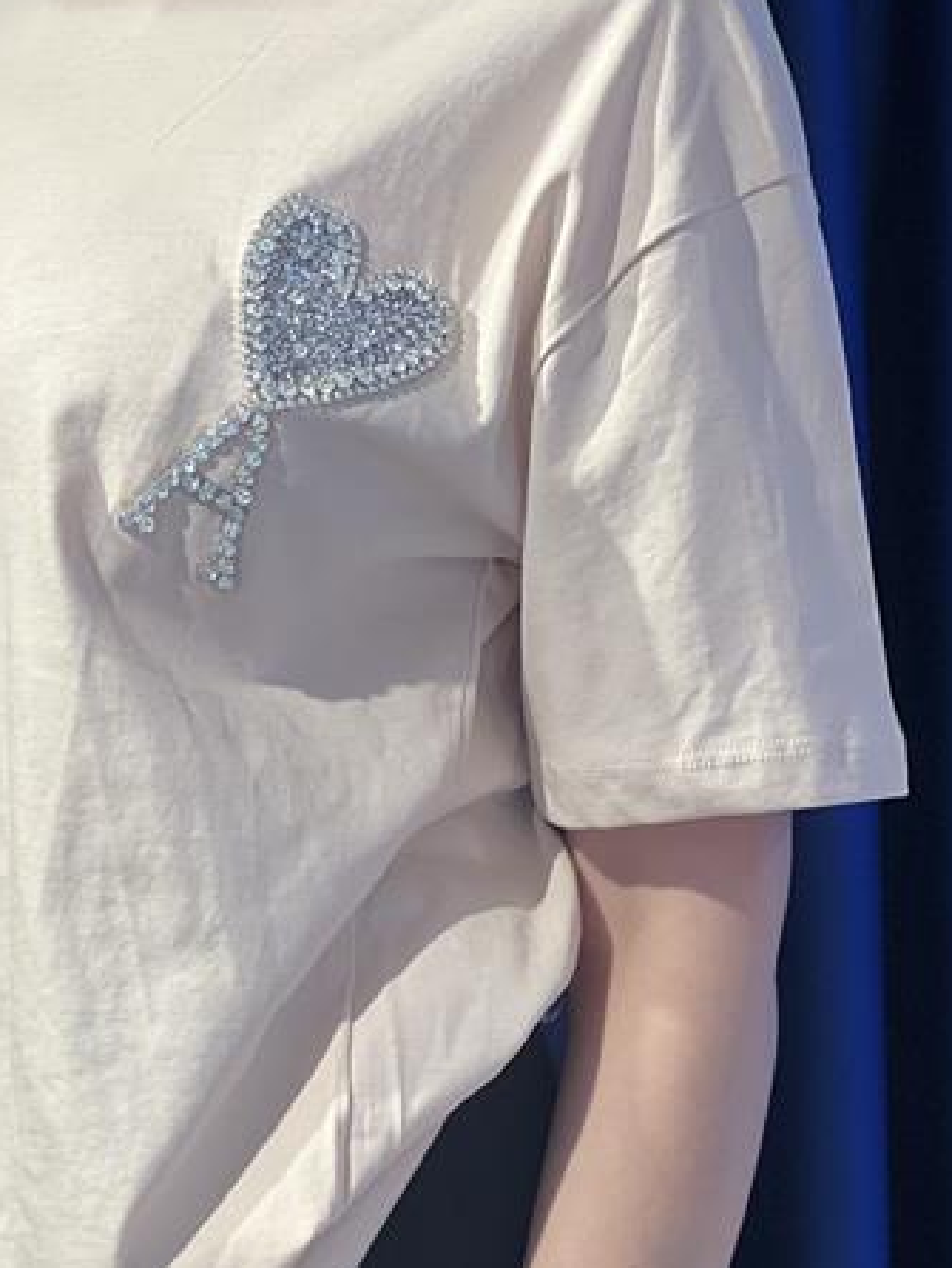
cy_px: 921
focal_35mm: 138
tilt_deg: -3.7
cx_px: 139
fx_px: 5055
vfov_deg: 14.2
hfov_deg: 10.7
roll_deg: -0.2
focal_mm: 9
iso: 125
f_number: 2.8
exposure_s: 1/100
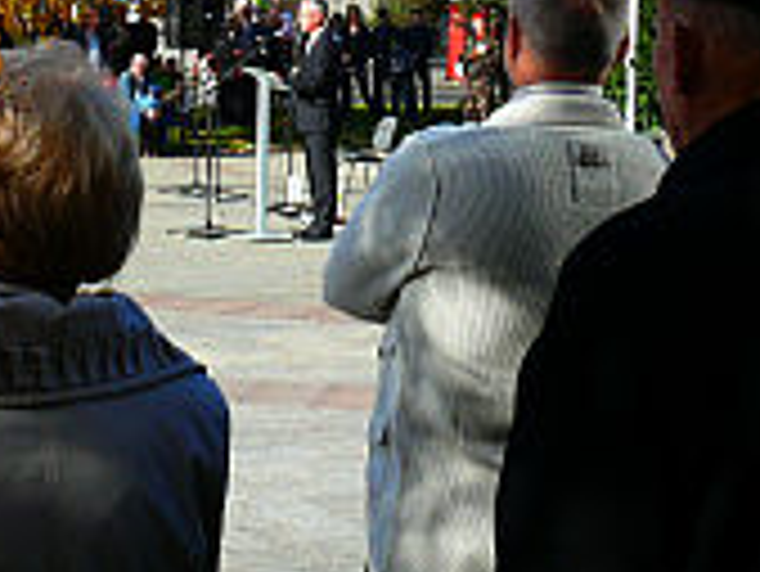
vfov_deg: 15.3
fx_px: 2043
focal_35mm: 93
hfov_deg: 21.1
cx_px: 369
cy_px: -126
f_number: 5.6
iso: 100
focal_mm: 7.4
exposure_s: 1/250
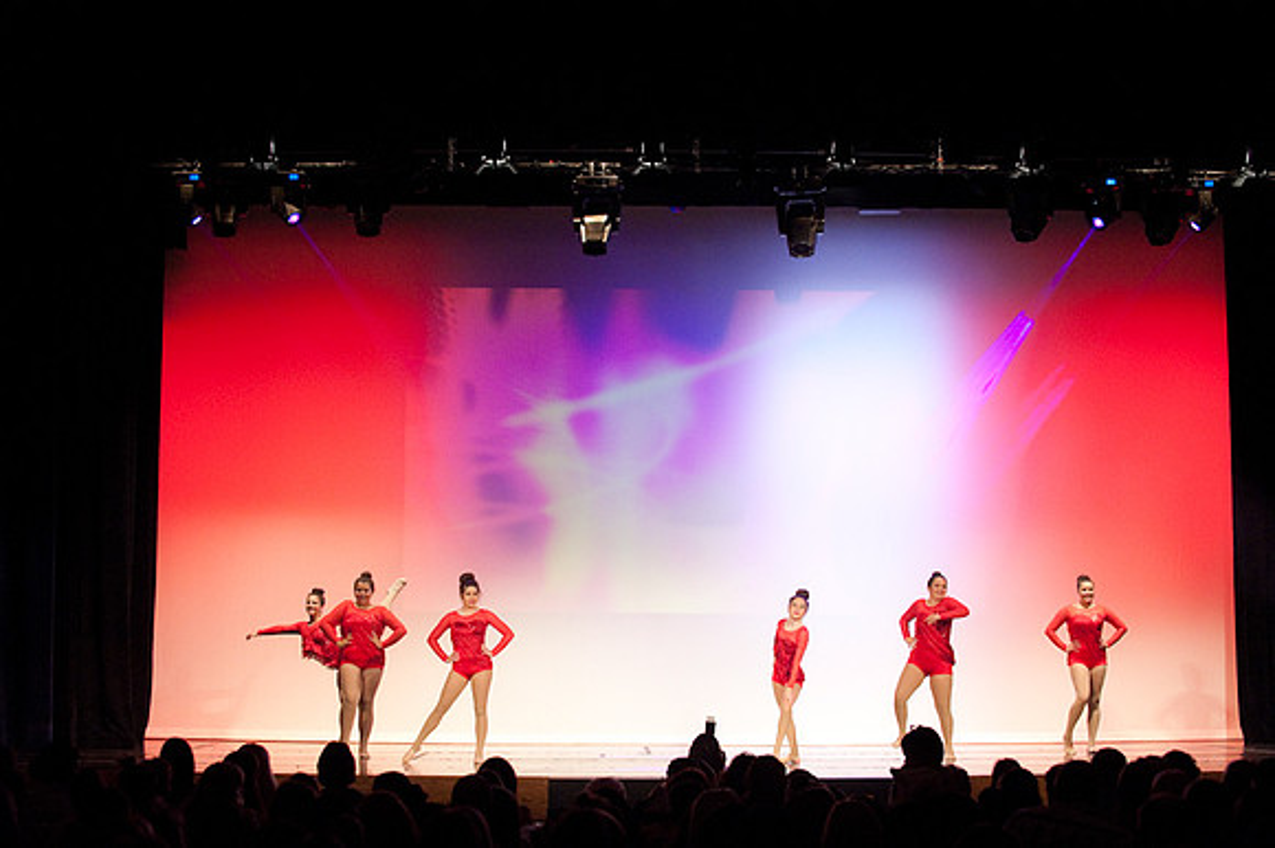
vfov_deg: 19.4
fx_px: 2478
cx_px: 638
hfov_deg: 28.9
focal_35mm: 70
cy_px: 424
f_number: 4
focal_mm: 70
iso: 3200
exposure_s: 1/200
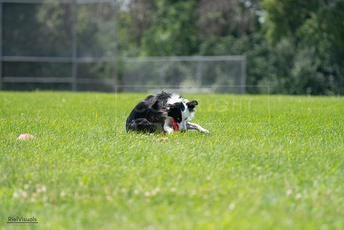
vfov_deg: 4.0
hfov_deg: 6.0
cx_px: 172
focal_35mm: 341
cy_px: 115
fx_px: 3259
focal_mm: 341
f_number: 6.3
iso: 1600
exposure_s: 1/4000
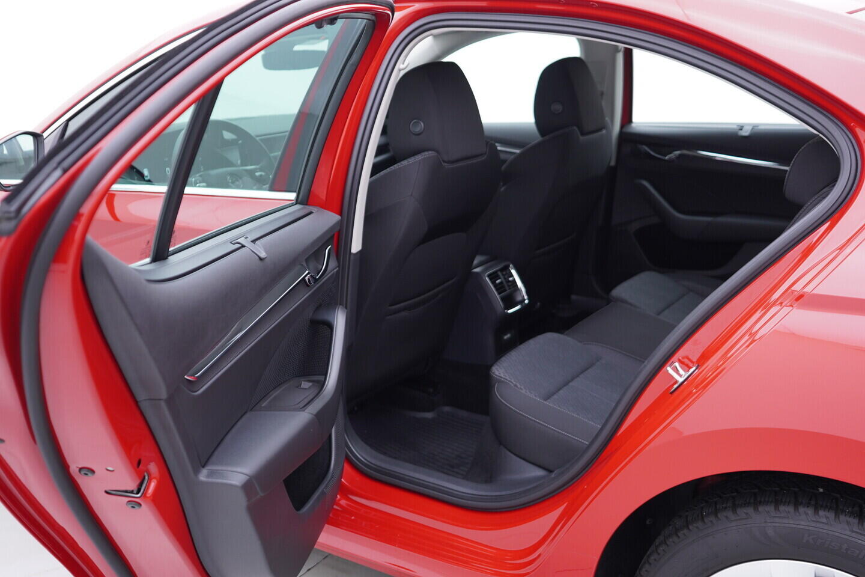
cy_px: 288
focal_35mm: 36
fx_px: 865
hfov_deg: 53.1
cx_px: 432
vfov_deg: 36.9
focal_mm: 24
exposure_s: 1/40
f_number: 2.8
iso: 200
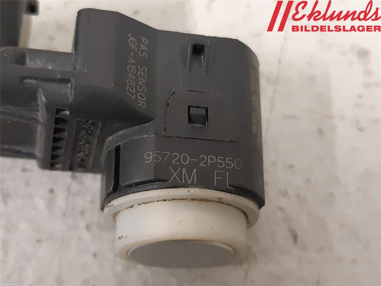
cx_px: 190
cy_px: 143
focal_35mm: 26
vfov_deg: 53.1
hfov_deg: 67.3
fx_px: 286
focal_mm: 3.93
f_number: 1.7
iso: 320
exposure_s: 1/25
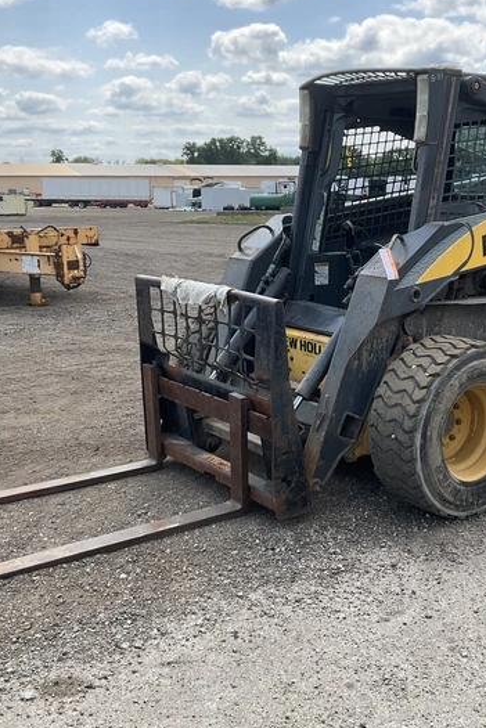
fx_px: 870
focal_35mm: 43
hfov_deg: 30.9
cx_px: 335
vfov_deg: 45.4
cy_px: 349
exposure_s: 1/997
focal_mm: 3
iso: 25
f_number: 1.8
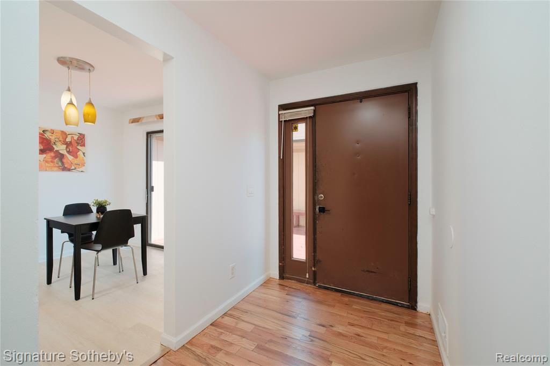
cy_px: 183
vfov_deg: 77.3
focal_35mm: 15
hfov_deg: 100.4
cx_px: 275
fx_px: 229
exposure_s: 1/125
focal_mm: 10
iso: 640
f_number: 7.1
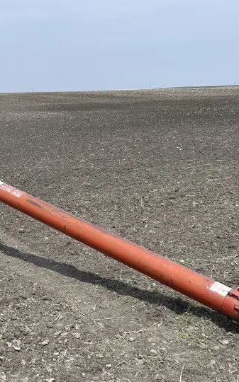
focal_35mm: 49
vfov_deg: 40.9
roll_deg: +3.2
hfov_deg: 25.4
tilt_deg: -10.9
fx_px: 511
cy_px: 225
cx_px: 16
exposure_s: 1/3922
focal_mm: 5.1
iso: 32
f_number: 1.6
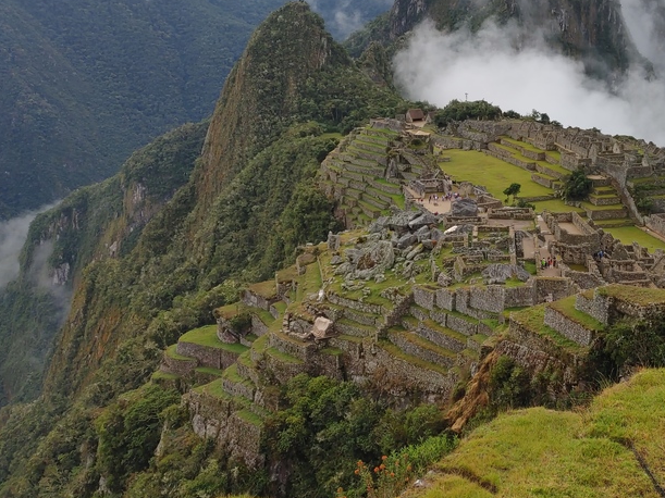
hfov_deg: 42.6
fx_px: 826
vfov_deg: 33.3
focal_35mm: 43
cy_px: 172
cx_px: 491
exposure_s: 1/350
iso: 50
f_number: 1.8
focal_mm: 5.58
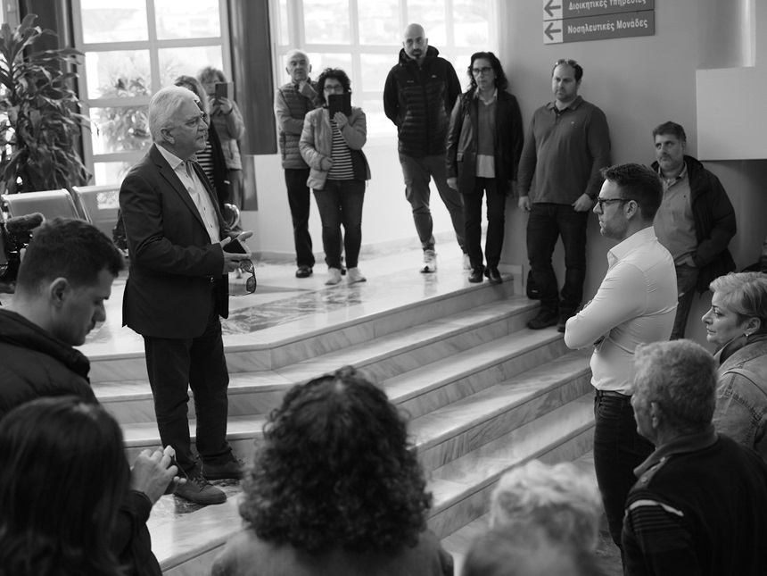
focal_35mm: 46
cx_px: 384
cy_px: 288
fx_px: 1019
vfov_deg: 31.5
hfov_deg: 41.2
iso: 2000
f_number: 4
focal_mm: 58.6
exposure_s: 1/320
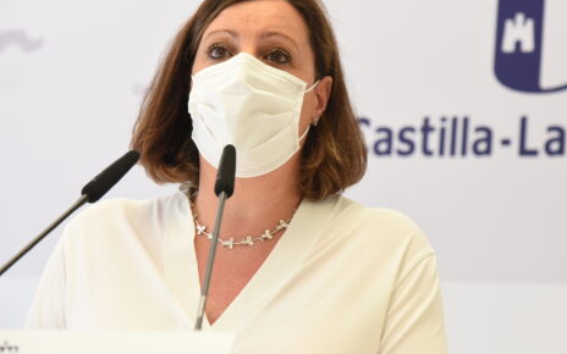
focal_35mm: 147
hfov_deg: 14.2
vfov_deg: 8.9
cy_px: 145
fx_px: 2272
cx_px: 342
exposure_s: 1/200
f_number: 5.6
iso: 1000
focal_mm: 110
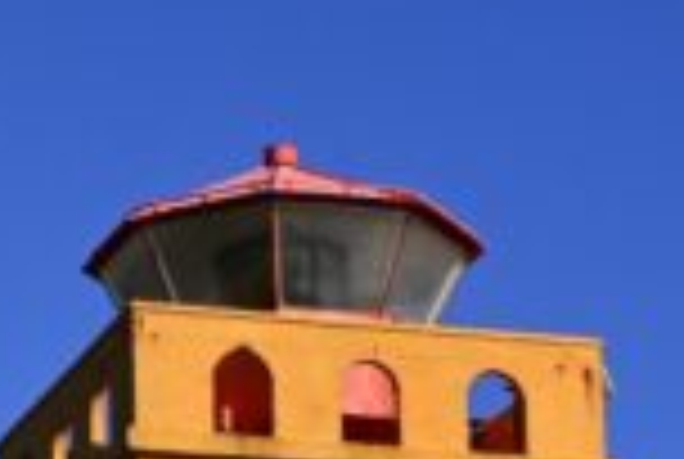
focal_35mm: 232
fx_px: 4417
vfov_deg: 5.9
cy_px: 801
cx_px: -207
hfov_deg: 8.7
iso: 400
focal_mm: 46
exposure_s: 1/1000
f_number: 13
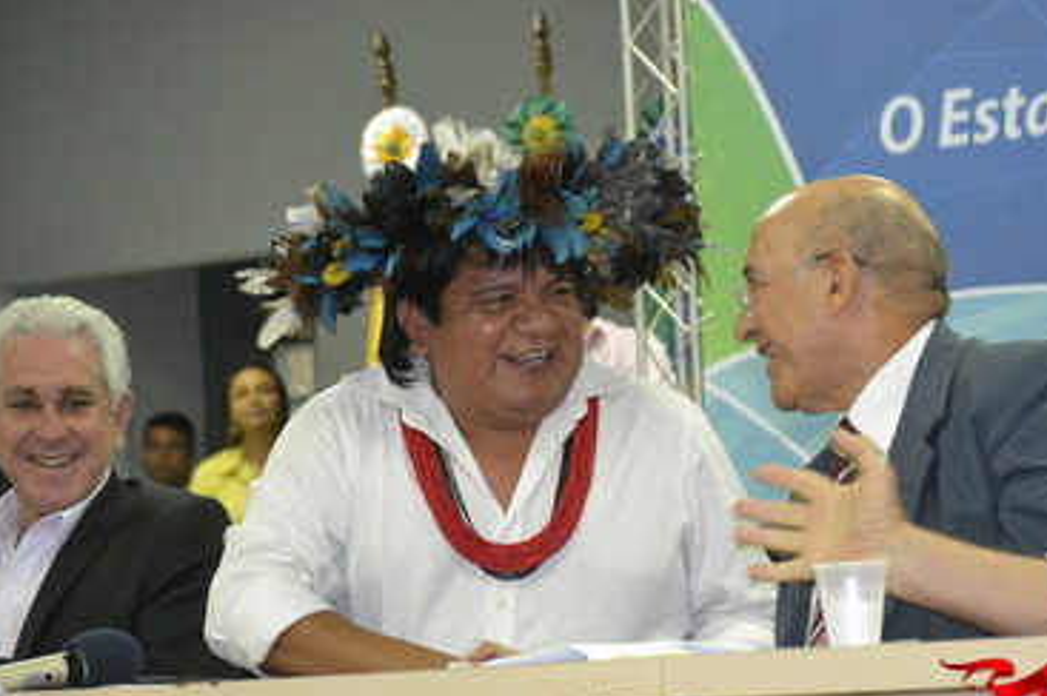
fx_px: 4707
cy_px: 377
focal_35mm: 162
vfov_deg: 8.5
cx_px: 632
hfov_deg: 12.7
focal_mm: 80
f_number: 5.6
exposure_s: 1/60
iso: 2200
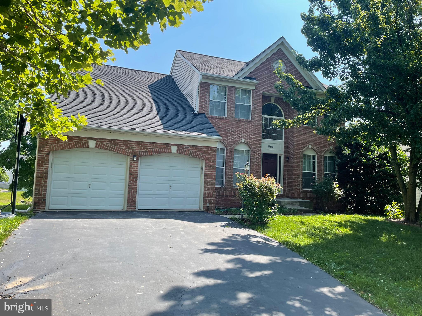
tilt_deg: +5.2
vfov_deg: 53.1
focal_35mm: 26
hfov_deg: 67.3
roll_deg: -1.3
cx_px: 211
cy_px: 158
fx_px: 317
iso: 32
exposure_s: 1/1072
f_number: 1.6
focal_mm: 4.2
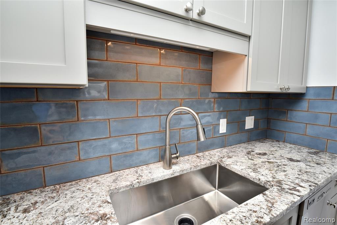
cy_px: 112
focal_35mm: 17
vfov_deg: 70.5
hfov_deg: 93.3
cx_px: 168
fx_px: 159
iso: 640
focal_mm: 17
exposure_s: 1/60
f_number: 13
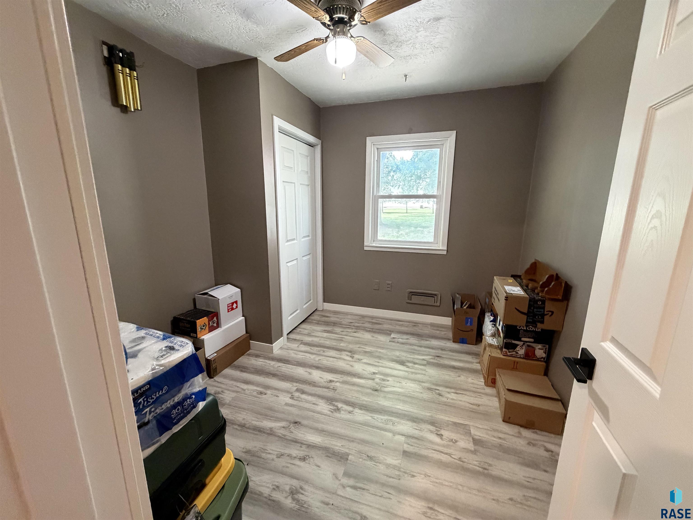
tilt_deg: -11.7
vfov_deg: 85.7
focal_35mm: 14
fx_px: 280
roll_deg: +0.1
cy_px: 260
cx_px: 346
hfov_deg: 102.1
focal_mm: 2.22
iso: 640
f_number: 2.2
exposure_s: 1/60
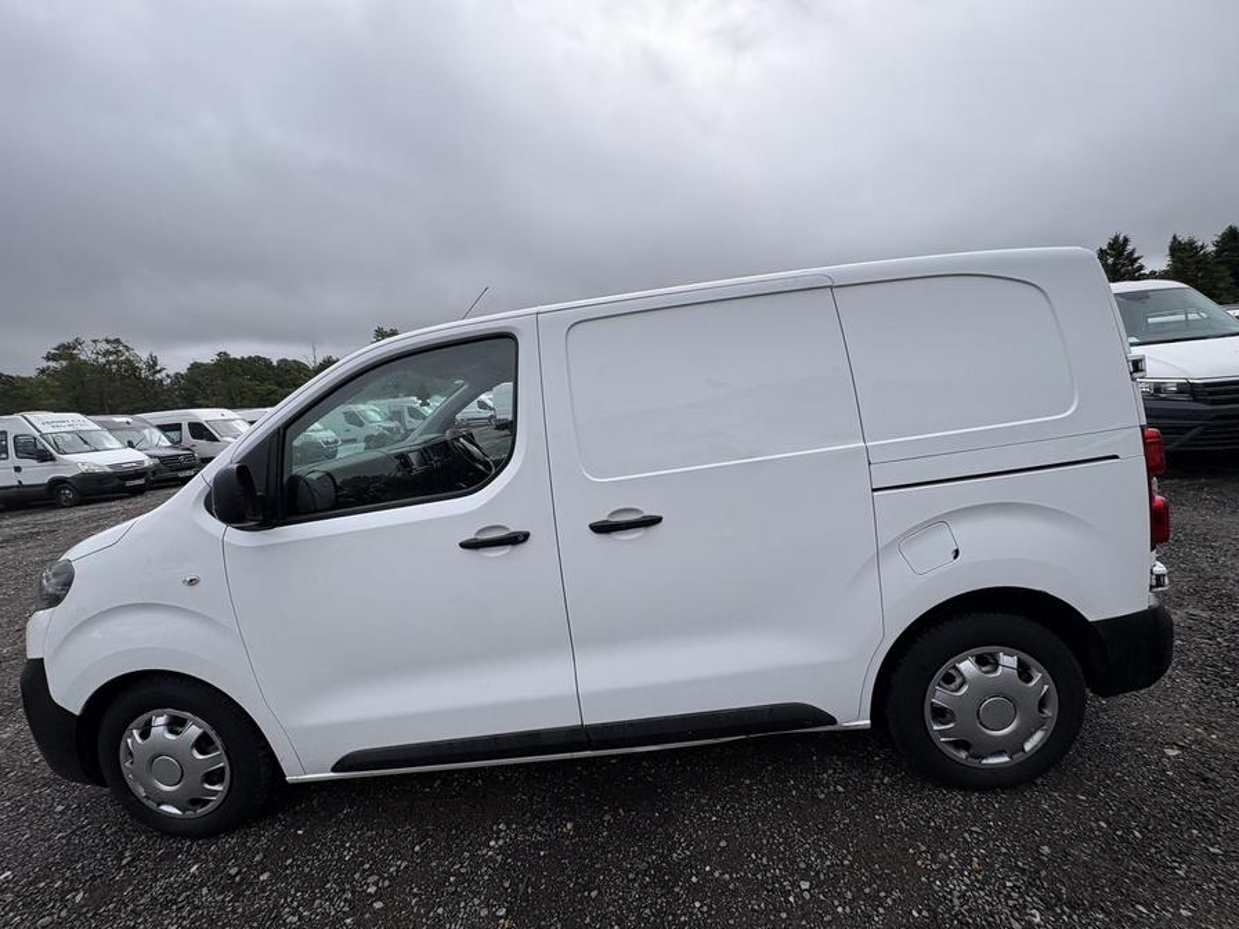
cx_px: 620
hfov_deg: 102.1
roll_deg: +8.4
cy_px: 464
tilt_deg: -4.7
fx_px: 501
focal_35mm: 14
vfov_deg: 85.7
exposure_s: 1/1709
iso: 50
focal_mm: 2.22
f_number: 2.2
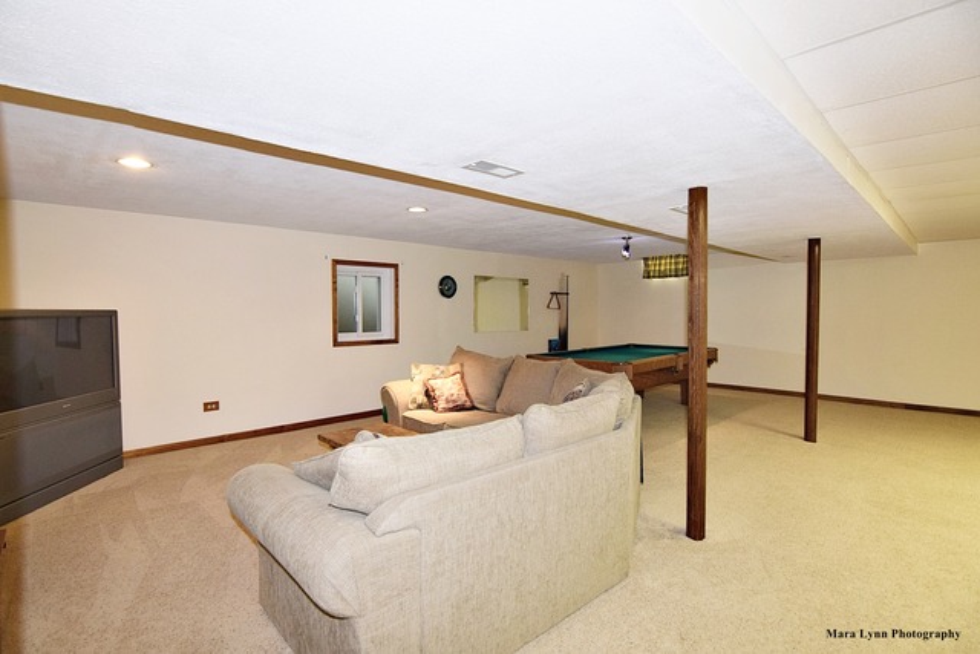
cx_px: 490
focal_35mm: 16
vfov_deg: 72.1
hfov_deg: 95.0
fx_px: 449
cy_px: 327
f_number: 4.5
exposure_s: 1/80
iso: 800
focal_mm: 11
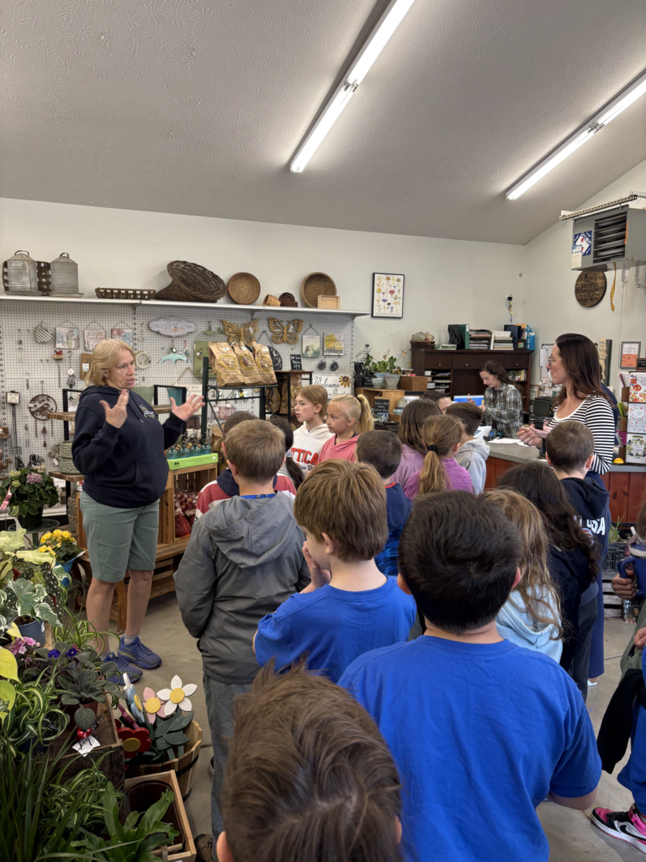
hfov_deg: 53.1
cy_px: 431
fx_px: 647
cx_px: 323
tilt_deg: -5.4
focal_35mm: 26
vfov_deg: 67.3
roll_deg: -0.4
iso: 80
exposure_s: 1/60
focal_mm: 5.96
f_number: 1.6
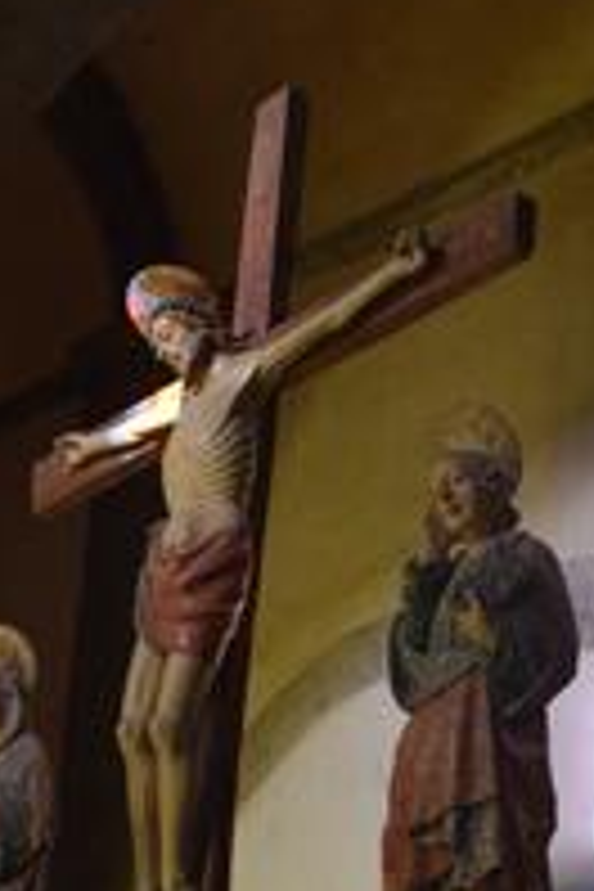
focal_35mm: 109
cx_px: 306
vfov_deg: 18.6
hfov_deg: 12.6
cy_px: 711
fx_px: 2698
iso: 1250
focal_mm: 24
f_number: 3.8
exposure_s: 1/60
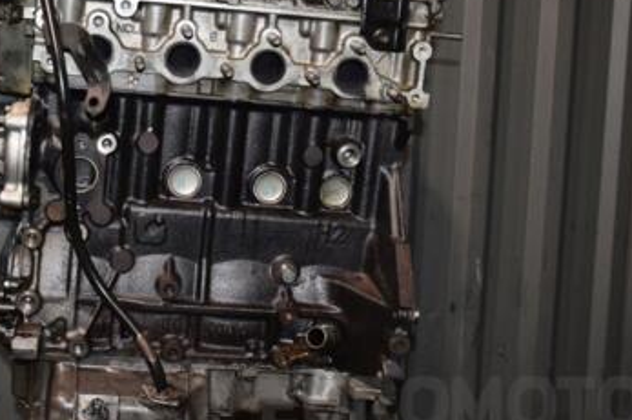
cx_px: 228
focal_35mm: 65
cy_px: 162
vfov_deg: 20.9
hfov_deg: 30.9
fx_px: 1138
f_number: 5
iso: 800
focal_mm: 25
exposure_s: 1/60
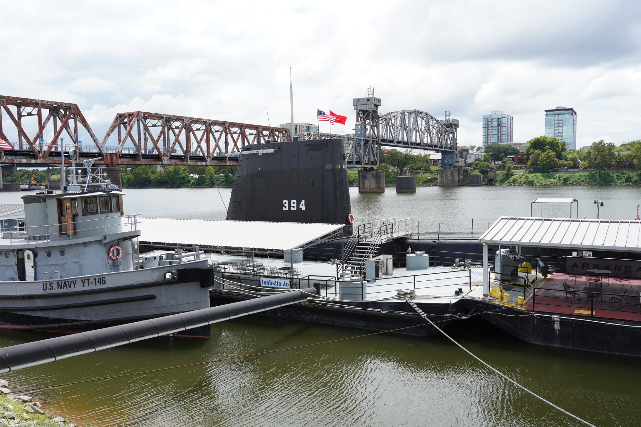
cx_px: 320
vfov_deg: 40.0
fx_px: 588
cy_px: 214
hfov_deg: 57.2
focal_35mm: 33
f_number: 11
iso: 100
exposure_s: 1/100
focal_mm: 33
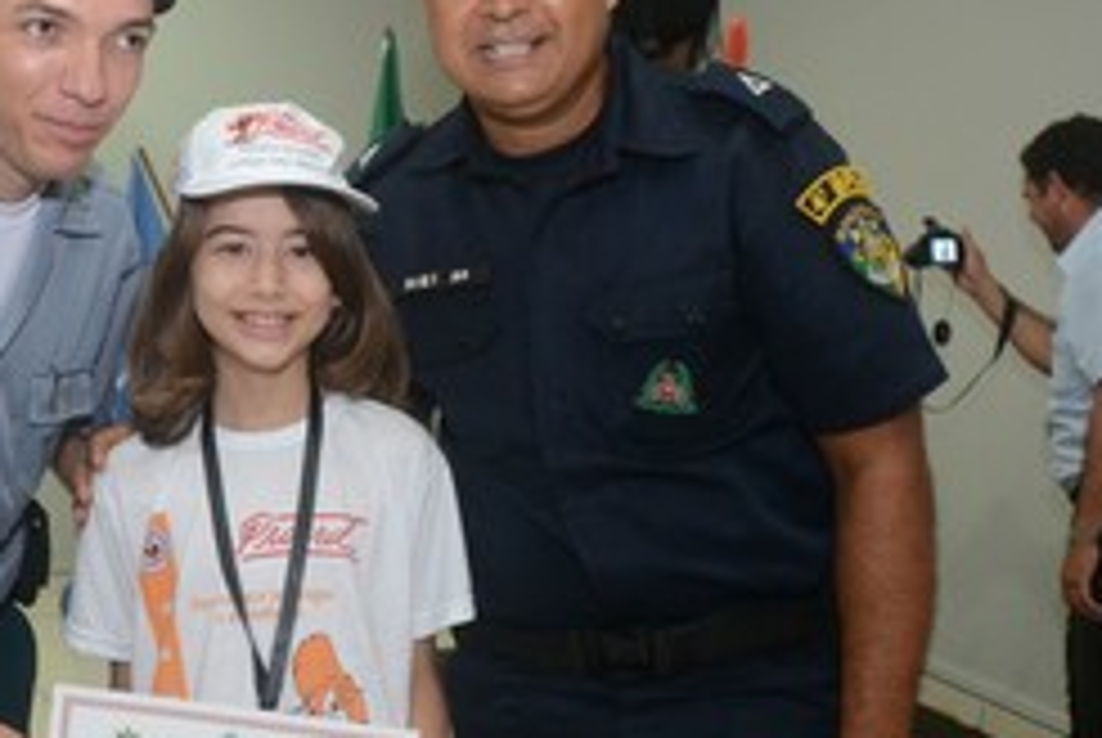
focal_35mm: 55
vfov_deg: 24.7
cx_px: 355
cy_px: 369
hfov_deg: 35.8
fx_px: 1686
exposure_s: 1/100
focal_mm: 20
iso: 1600
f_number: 3.5
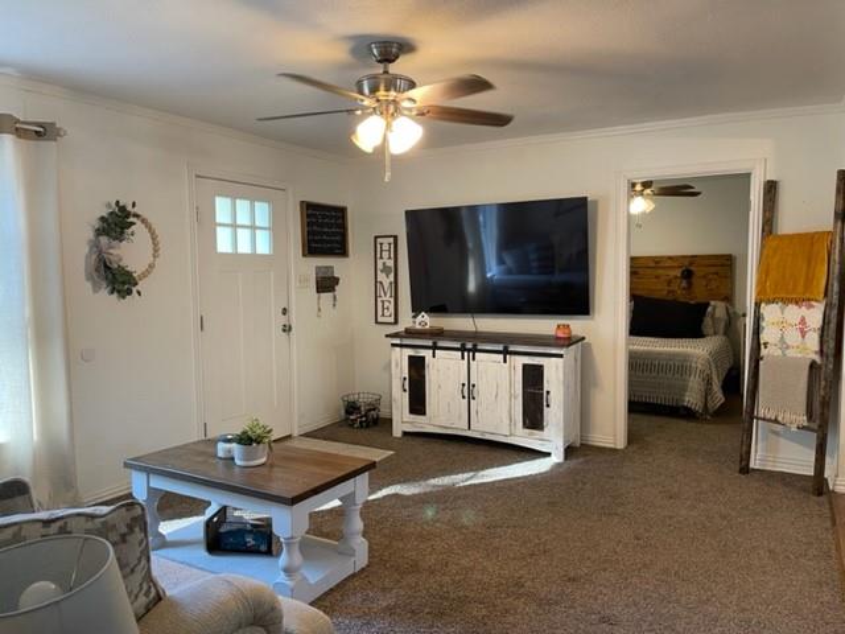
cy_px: 317
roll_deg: -0.1
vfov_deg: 53.1
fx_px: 635
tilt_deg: -5.4
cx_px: 422
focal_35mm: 26
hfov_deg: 67.3
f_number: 1.6
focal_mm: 5.1
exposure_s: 1/60
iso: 125
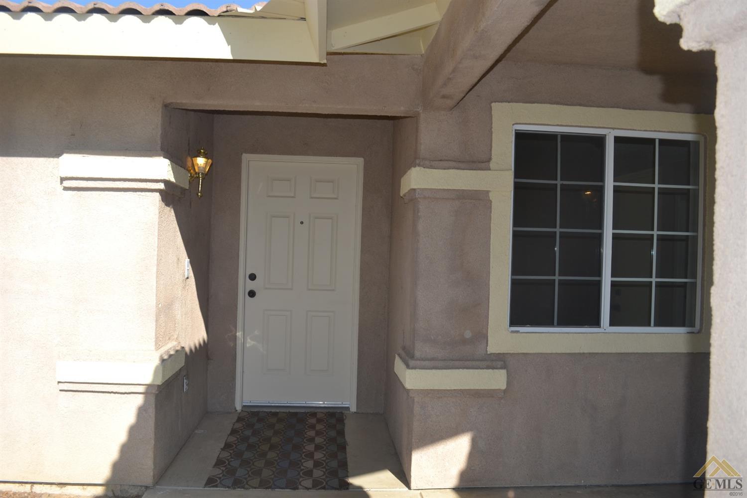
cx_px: 374
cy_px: 249
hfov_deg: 67.4
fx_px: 560
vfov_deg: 47.9
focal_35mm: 27
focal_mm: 18
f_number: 6.3
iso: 100
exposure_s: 1/200
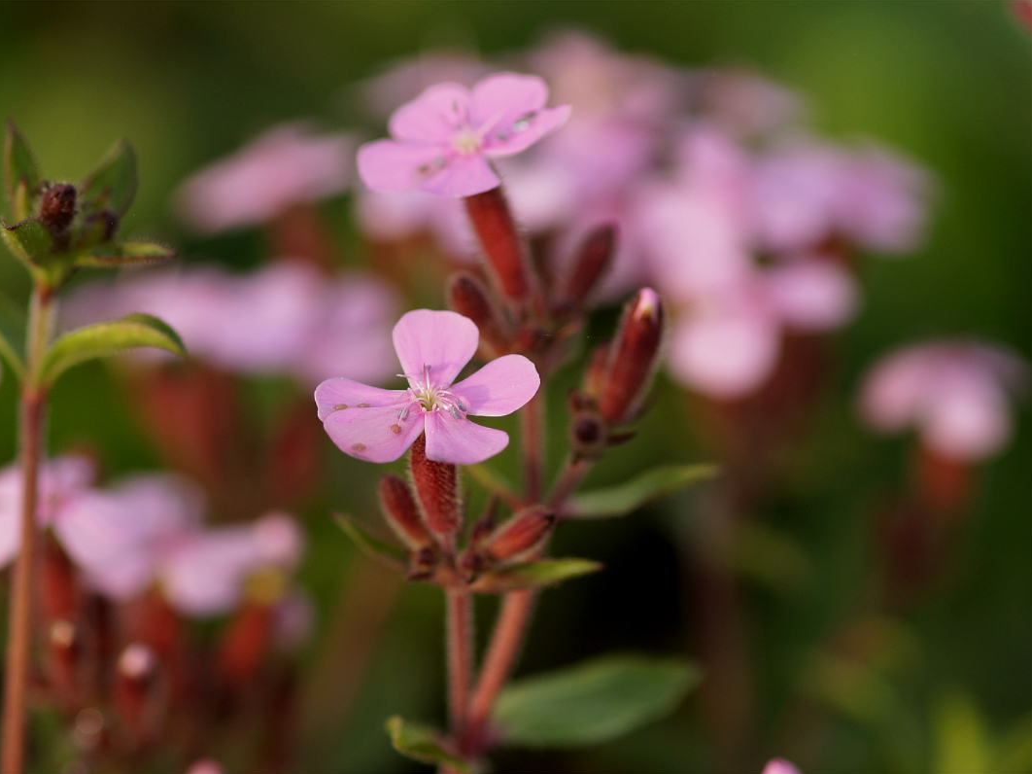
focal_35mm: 163
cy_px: 388
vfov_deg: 9.1
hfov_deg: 12.1
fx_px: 4858
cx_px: 455
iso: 100
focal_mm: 100
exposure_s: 1/400
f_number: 3.2
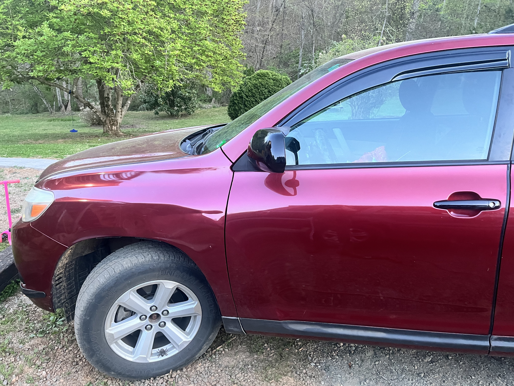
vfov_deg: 53.1
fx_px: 386
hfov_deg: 67.3
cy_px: 193
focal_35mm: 26
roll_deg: -4.9
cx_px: 257
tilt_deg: -22.9
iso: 400
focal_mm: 5.1
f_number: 1.6
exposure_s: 1/60
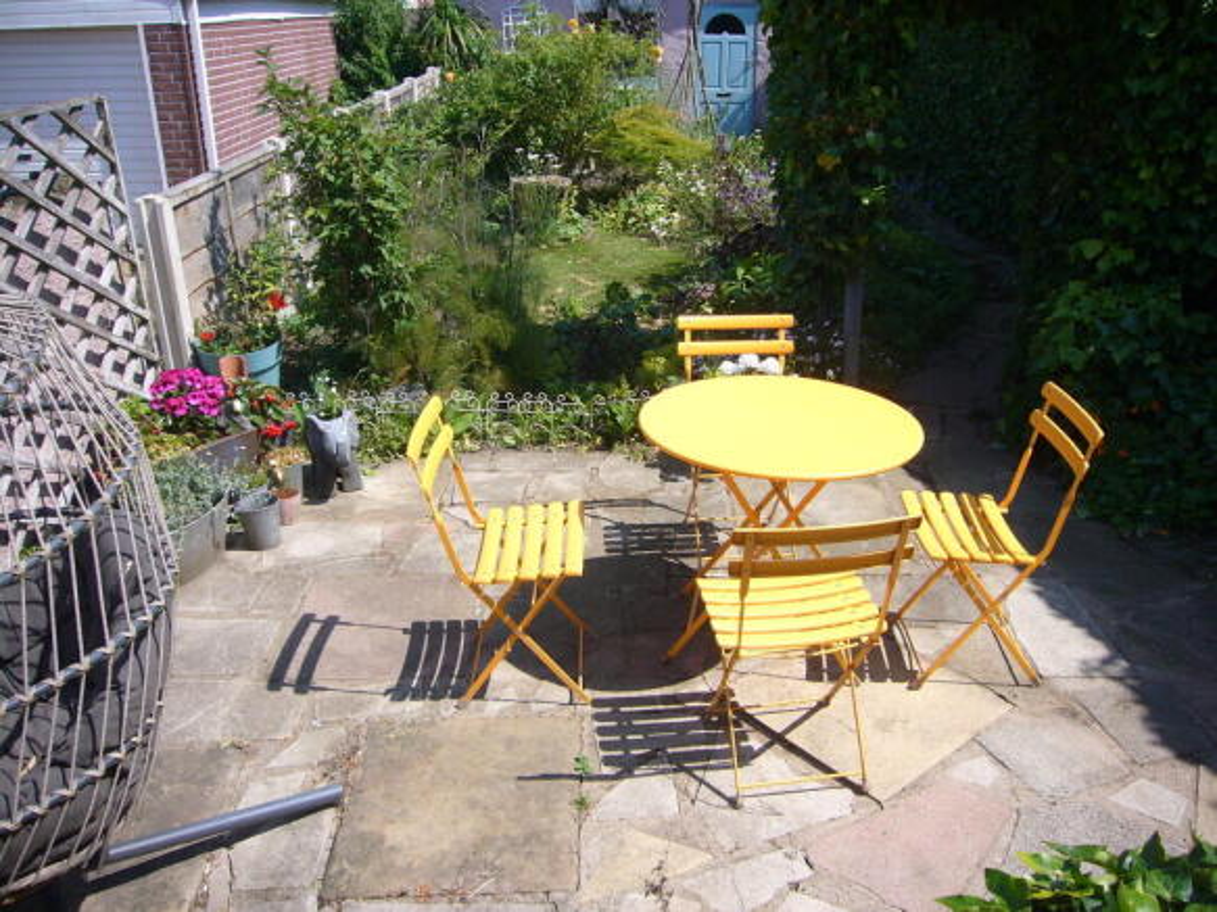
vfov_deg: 49.7
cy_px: 456
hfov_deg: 63.5
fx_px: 984
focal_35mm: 28
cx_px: 608
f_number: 5.6
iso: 80
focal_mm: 4.6
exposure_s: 1/250
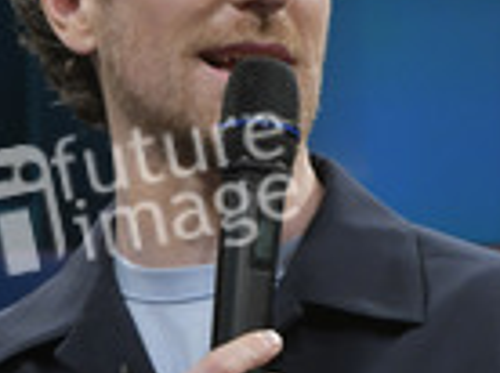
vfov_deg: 7.6
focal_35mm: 195
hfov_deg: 10.2
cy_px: 380
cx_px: 217
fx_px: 2812
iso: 2500
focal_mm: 70
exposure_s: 1/250
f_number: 6.3
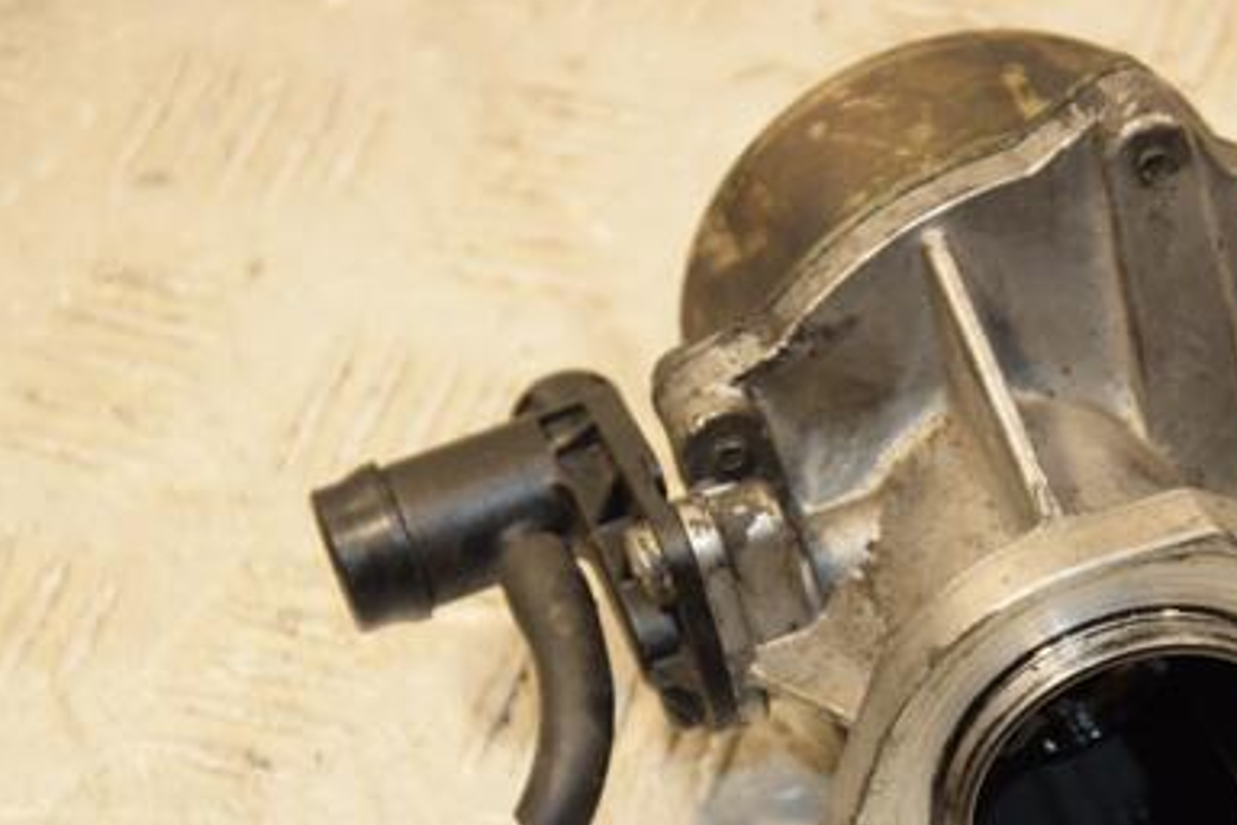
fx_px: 6040
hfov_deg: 11.7
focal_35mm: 176
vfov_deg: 7.8
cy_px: 593
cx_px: 960
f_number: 6.3
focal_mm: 75
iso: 800
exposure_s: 1/200
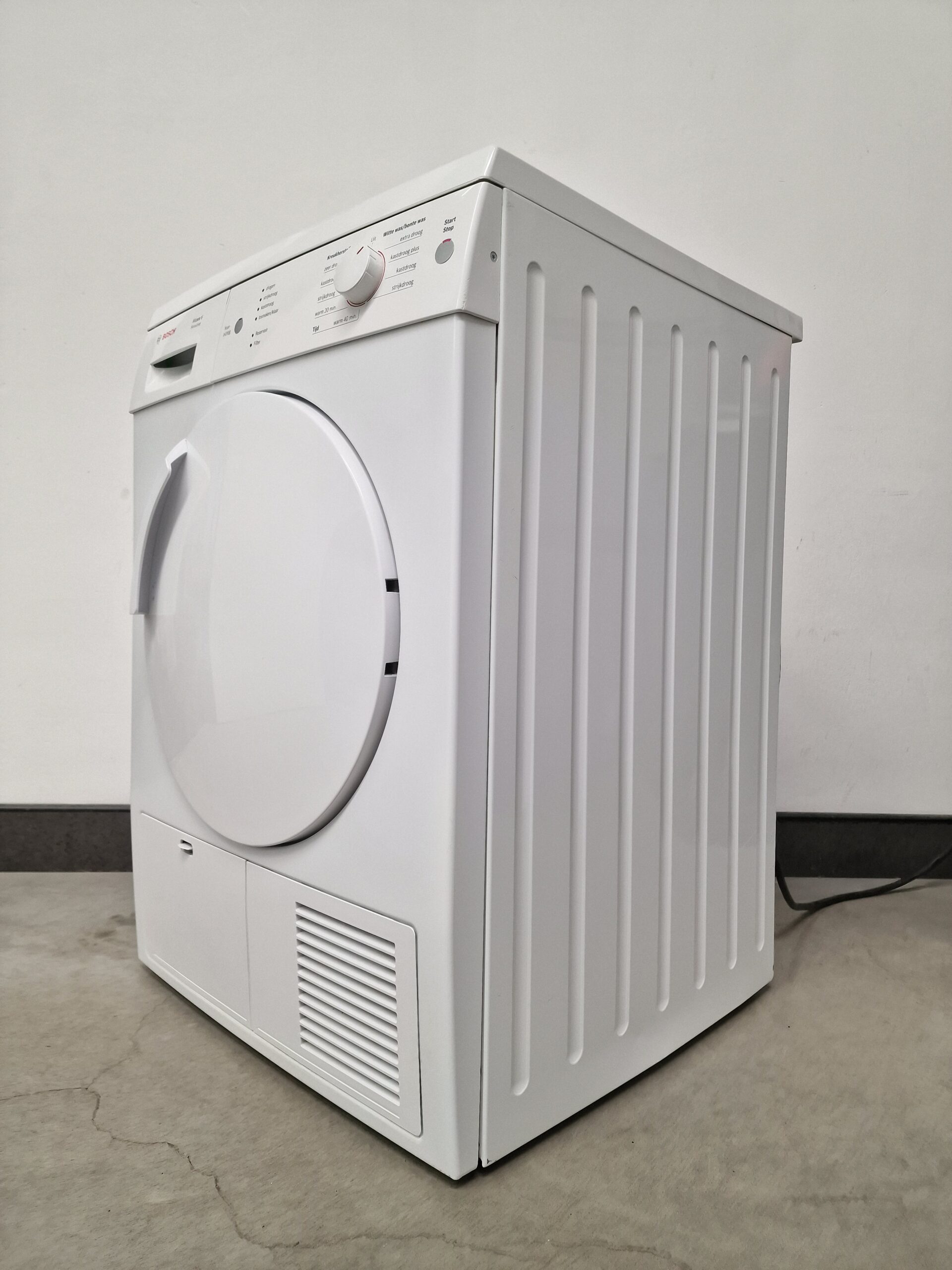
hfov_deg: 58.9
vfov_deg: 73.9
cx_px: 476
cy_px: 635
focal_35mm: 23
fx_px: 843
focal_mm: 6.4
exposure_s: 1/180
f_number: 1.8
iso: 80
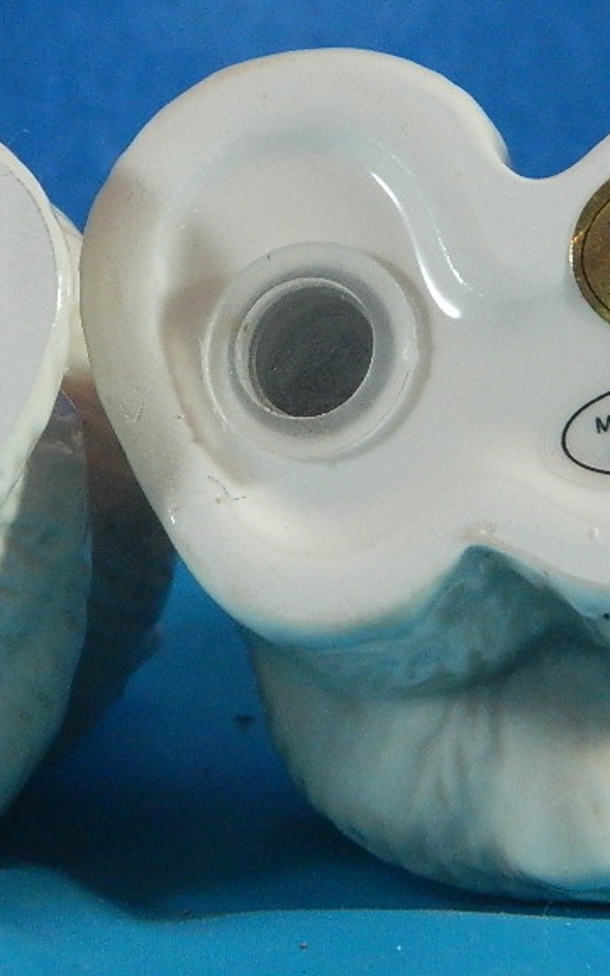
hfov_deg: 6.8
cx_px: 215
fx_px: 5160
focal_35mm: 194
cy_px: 434
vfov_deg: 10.8
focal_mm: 18.6
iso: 400
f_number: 4.5
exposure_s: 1/50
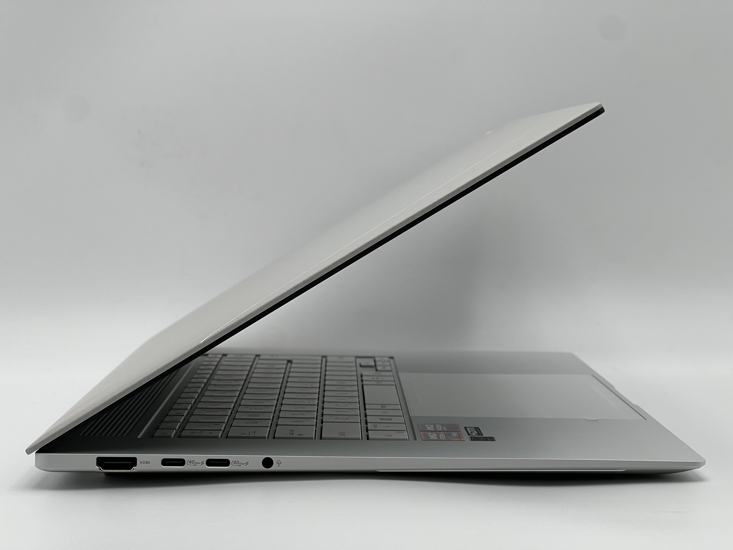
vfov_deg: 19.1
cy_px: 275
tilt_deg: -3.2
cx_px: 366
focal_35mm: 77
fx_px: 1630
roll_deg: +0.8
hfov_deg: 25.3
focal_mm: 9
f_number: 2.8
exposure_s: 1/155
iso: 32
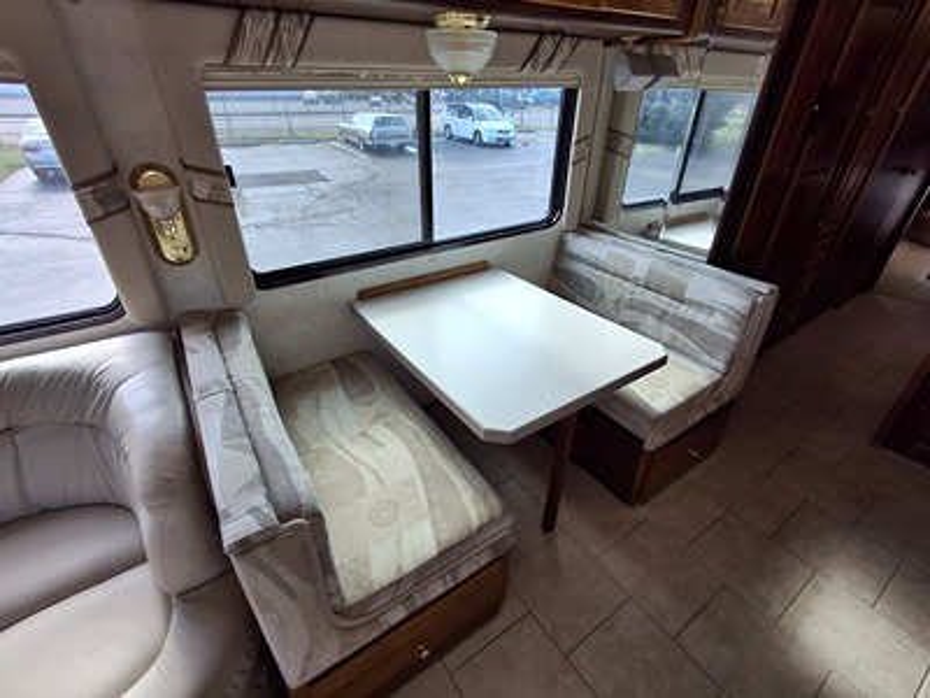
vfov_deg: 78.1
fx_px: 430
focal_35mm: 16
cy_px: 349
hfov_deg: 94.5
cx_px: 465
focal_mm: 1.64
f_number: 2.2
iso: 40
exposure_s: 1/234
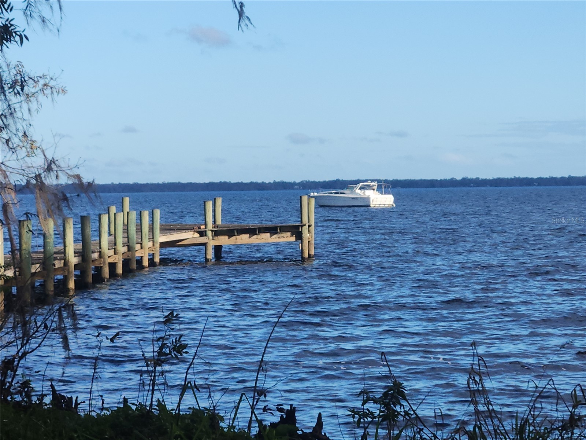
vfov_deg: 21.3
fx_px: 1168
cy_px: 220
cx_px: 293
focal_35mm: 69
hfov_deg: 28.2
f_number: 2.4
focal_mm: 7
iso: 25
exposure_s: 1/957
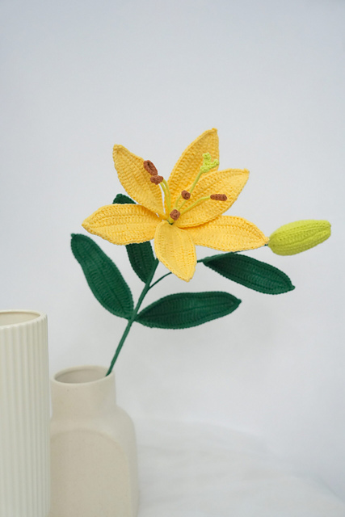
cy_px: 258
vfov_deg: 46.4
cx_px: 172
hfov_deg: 31.9
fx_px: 603
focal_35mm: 42
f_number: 4.5
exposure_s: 1/500
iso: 5000
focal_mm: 42
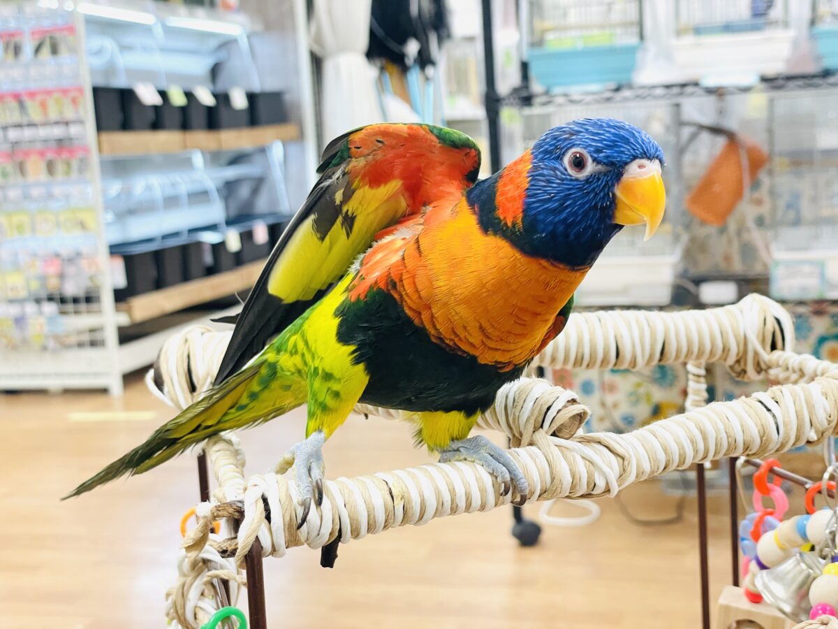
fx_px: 1259
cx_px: 419
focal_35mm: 52
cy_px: 314
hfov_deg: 36.8
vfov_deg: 28.0
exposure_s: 1/99
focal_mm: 6
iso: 160
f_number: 2
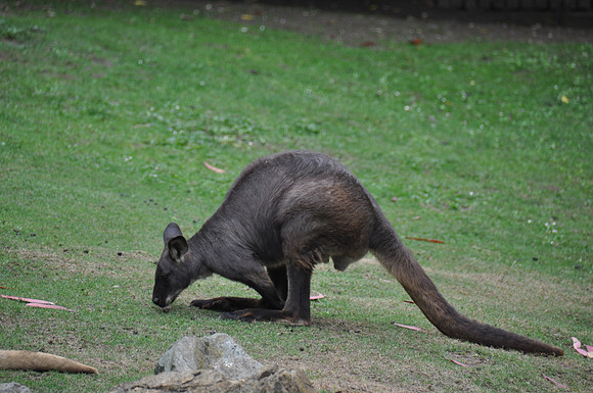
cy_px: 196
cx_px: 296
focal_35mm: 450
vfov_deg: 3.0
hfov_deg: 4.6
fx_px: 7402
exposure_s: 1/250
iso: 320
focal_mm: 300
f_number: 5.6
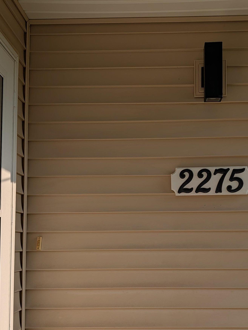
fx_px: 401
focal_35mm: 42
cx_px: 144
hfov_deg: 34.3
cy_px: 203
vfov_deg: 44.5
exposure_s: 1/1645
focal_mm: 6.9
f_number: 1.68
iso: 18
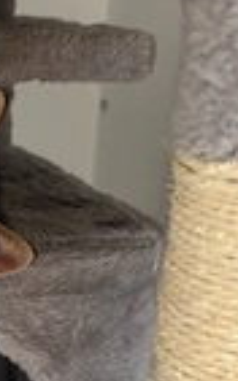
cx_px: -108
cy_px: 295
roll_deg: -0.8
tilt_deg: -22.1
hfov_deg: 15.5
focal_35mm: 78
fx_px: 810
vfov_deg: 26.1
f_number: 1.6
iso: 200
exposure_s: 1/60
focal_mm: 5.96
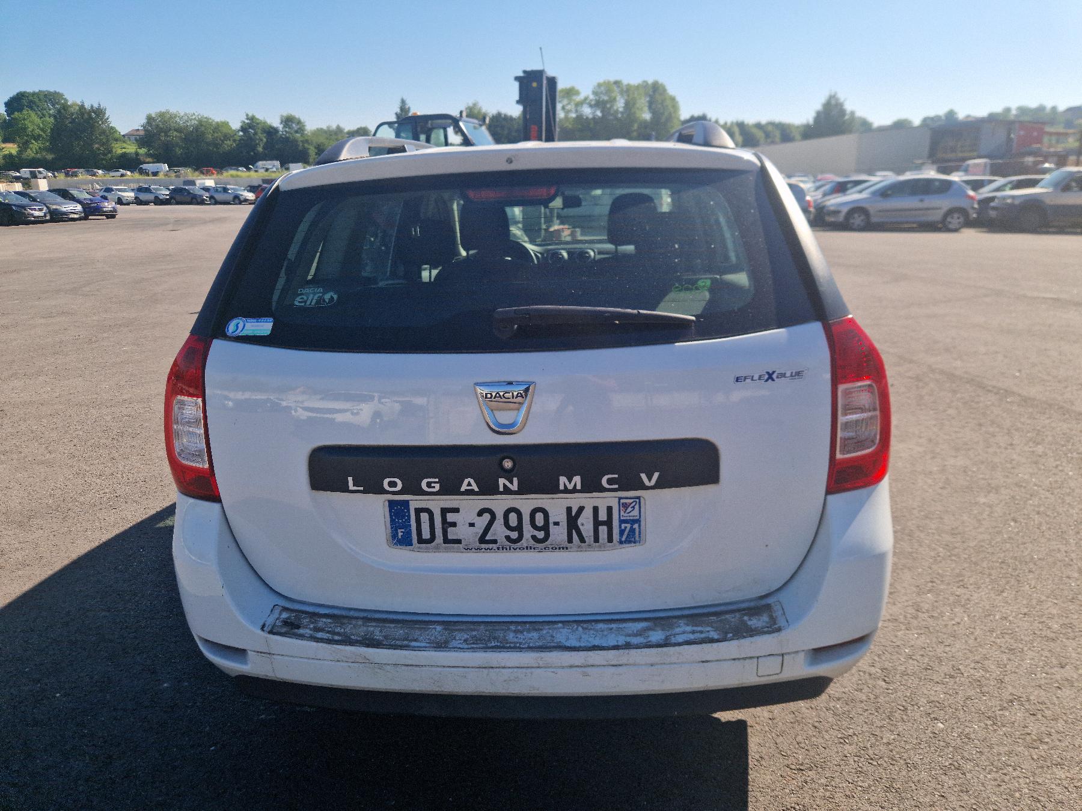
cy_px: 406
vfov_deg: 58.9
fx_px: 719
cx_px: 541
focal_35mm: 23
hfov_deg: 73.9
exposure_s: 1/1250
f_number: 1.8
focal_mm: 5.4
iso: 50
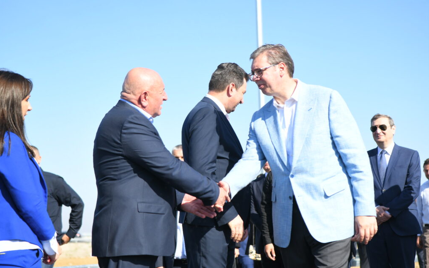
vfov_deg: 18.1
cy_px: 133
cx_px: 215
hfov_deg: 28.6
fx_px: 842
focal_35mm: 72
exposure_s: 1/1000
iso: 200
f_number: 4
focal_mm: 70
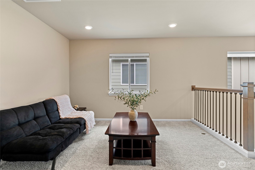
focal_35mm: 18
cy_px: 85
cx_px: 128
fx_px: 127
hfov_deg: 90.0
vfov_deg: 67.4
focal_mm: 18
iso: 400
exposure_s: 1/3
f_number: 8
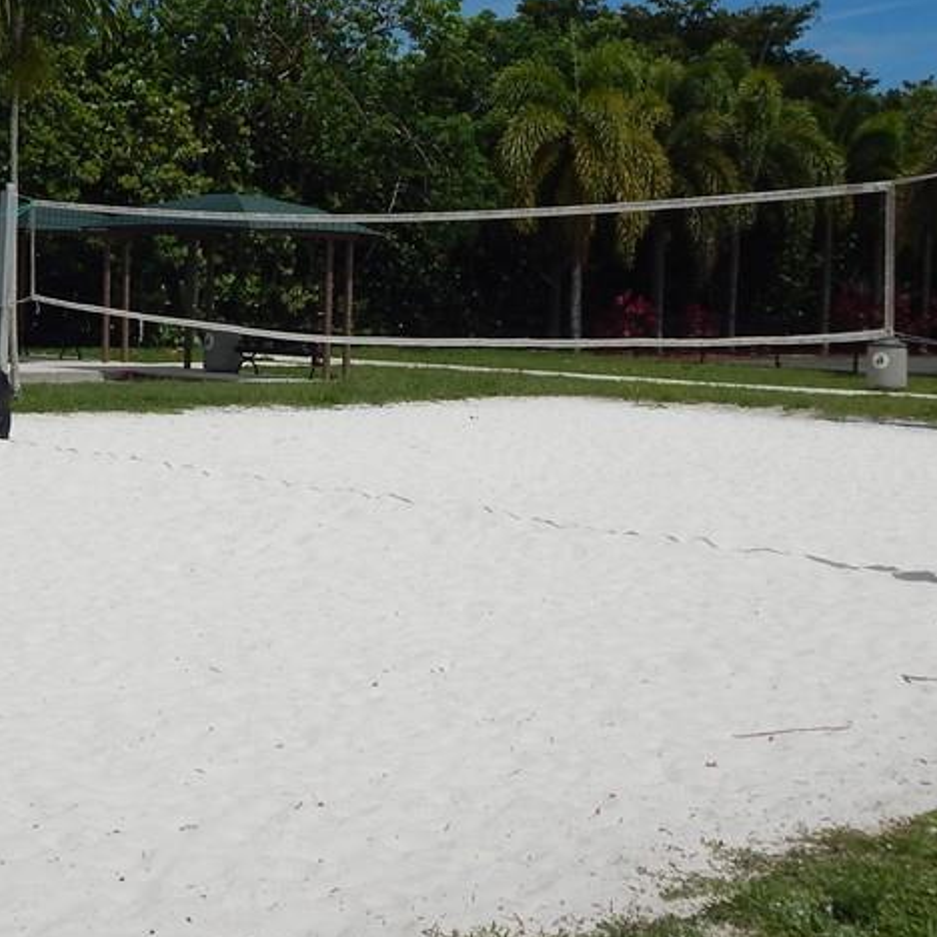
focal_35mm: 60
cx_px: 302
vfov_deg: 28.4
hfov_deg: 28.4
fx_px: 1837
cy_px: 304
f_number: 6.5
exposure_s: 1/1500
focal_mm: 5.6
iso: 125
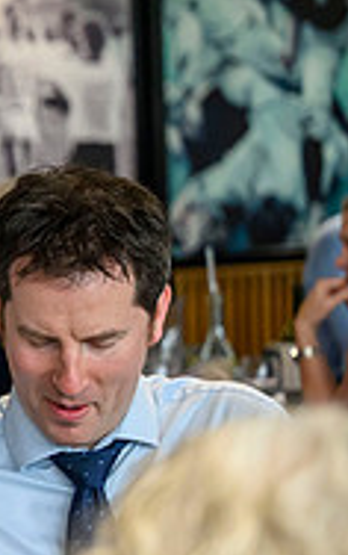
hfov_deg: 5.8
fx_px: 3328
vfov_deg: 9.5
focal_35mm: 220
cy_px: 300
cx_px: -493
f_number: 3.2
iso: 4000
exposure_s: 1/320
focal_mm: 70
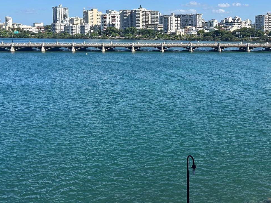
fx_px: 337
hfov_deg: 42.9
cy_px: 48
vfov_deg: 32.9
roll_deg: +0.4
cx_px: 191
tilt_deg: -4.0
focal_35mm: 43
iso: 50
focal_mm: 5.7
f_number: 1.5
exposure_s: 1/3968
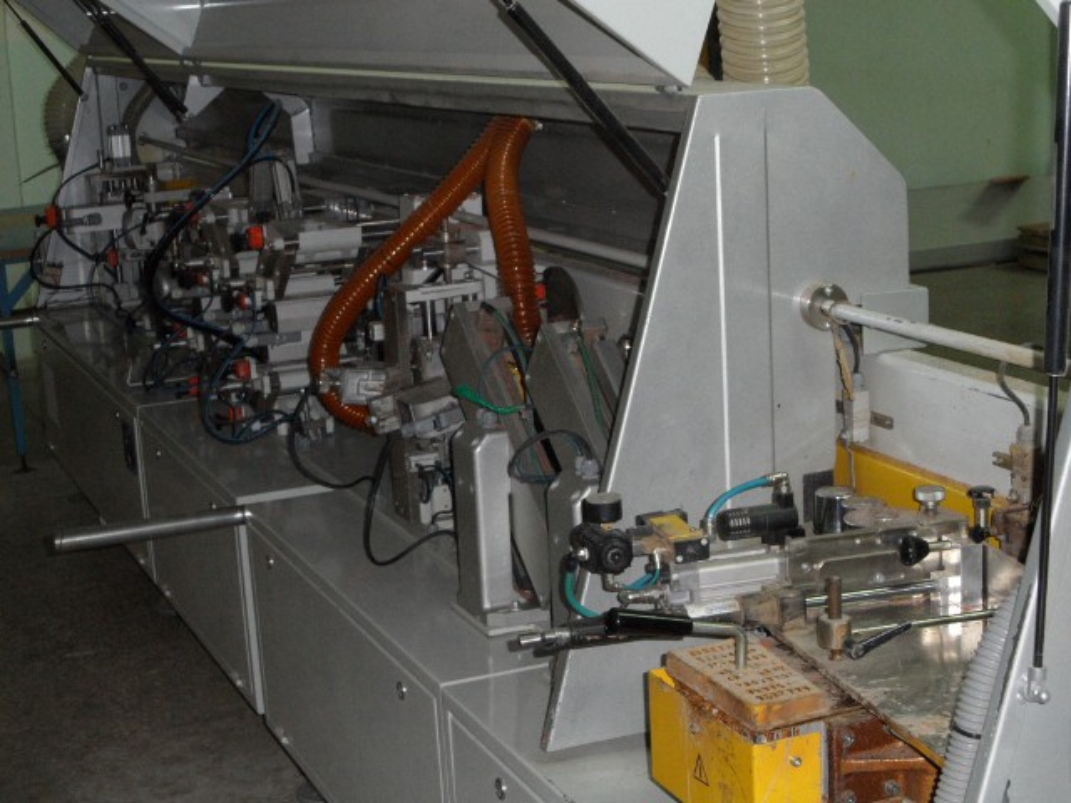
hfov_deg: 32.2
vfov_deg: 24.4
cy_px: 402
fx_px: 1856
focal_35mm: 60
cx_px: 536
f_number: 4
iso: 240
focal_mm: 10.3
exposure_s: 1/45
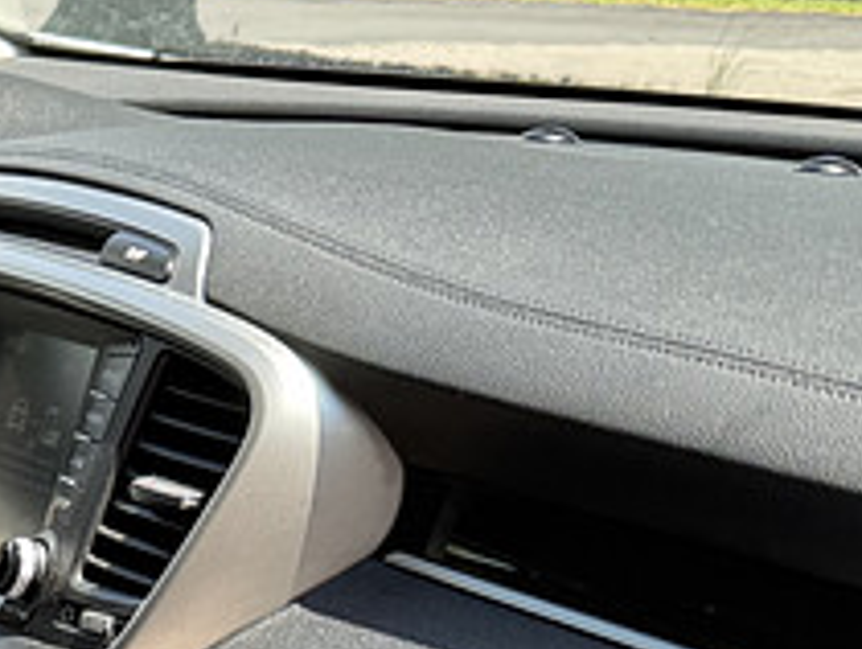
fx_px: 2917
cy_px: 1027
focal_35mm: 117
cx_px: -796
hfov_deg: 14.3
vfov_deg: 12.0
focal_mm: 6.76
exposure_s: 1/440
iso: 100
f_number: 1.78
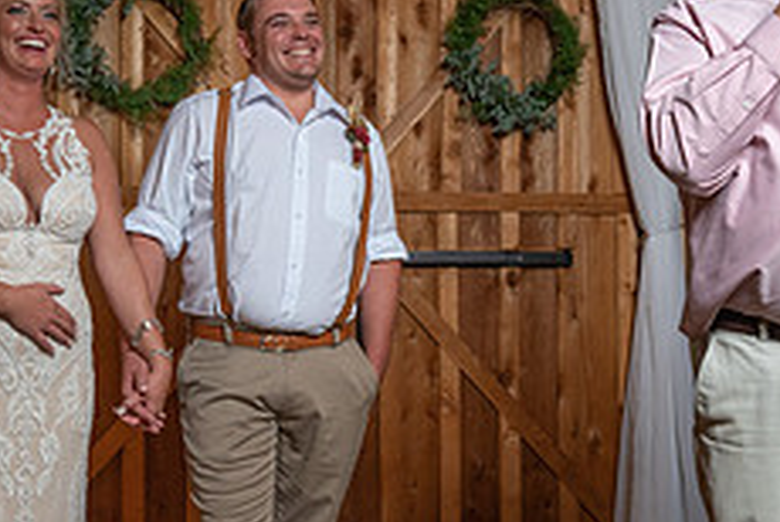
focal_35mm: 70
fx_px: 1519
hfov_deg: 28.4
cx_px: 592
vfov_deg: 19.5
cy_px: 311
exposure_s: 1/200
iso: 1000
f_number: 4
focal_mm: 26
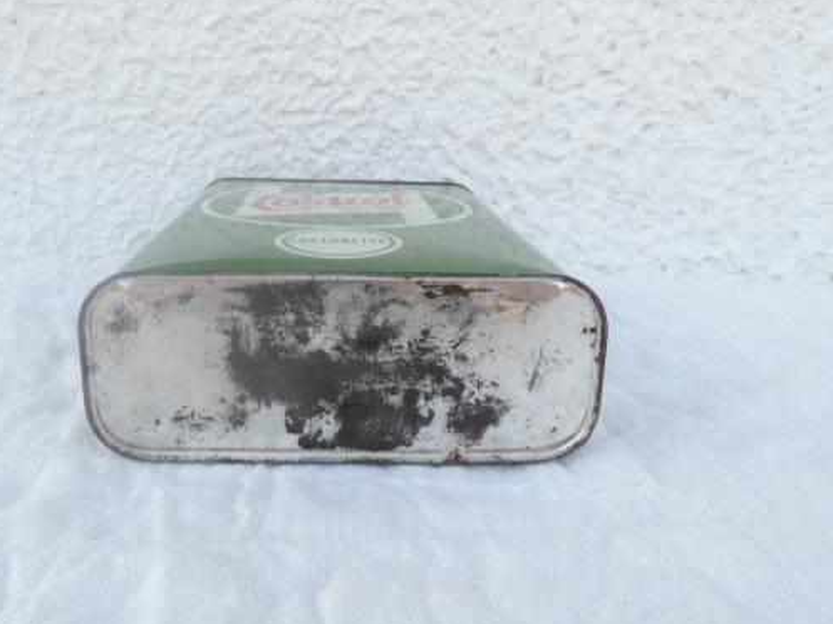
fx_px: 697
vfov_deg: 48.0
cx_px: 332
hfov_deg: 61.2
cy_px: 260
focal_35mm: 29
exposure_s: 1/100
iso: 80
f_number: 3.3
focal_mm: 4.3
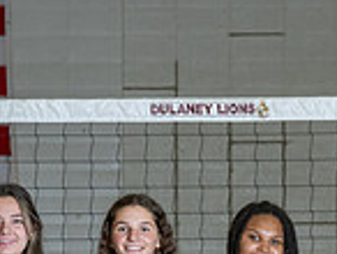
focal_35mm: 463
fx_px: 4515
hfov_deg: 4.3
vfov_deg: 3.2
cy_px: 494
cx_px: 54
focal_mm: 88
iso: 1000
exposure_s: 1/160
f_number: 8
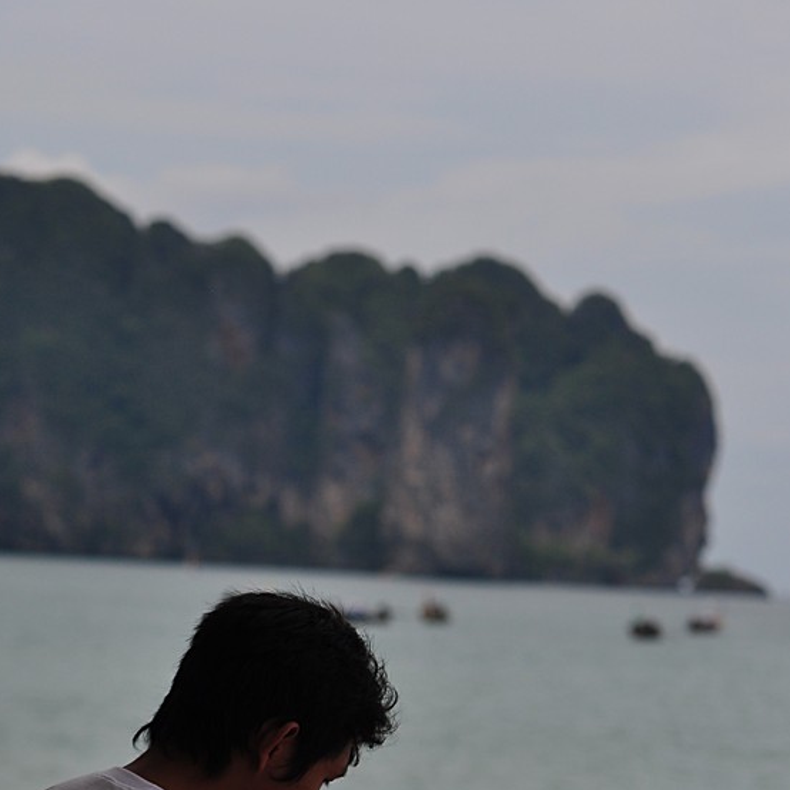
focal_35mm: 166
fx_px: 4286
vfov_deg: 10.5
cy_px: 719
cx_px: 287
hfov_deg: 10.5
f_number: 3.5
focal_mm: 60
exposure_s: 1/4000
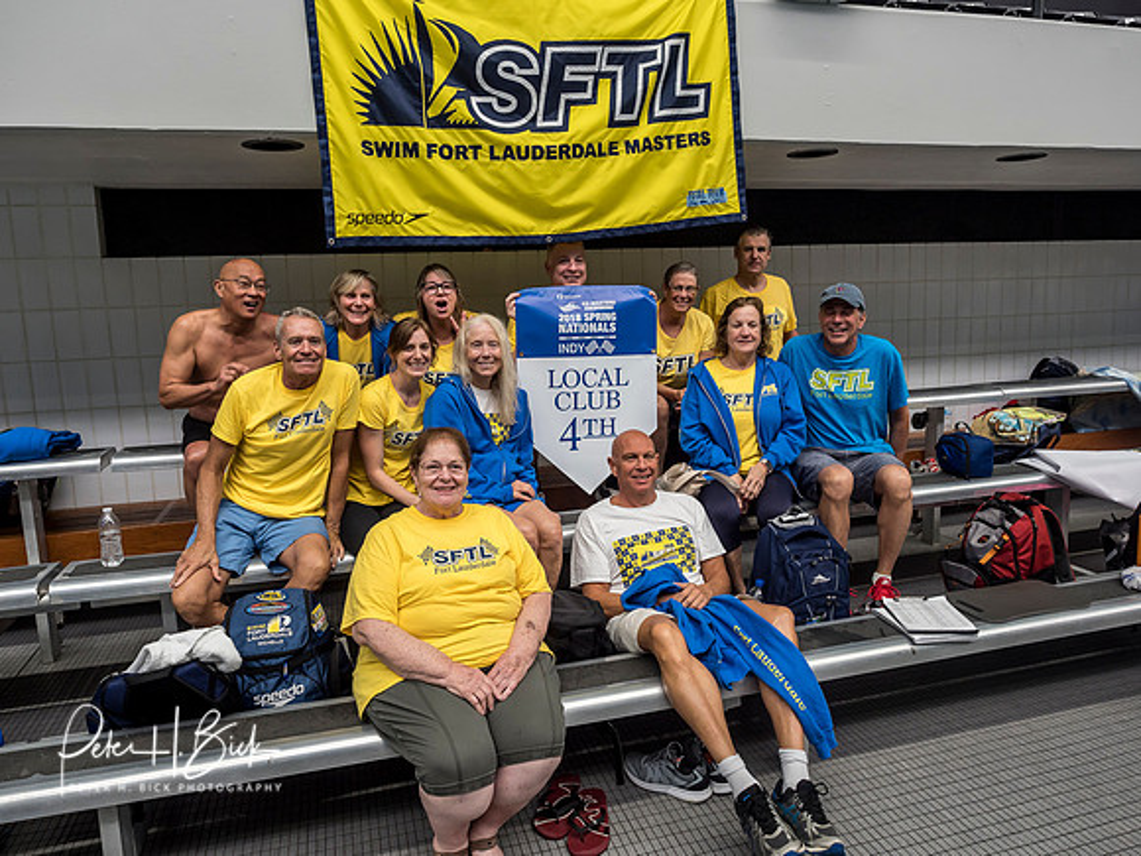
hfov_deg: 71.6
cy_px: 428
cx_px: 570
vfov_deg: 56.8
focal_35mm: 24
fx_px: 791
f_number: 4
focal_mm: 12
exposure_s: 1/125
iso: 500
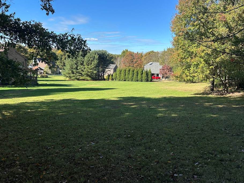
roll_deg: -2.9
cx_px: 116
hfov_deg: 65.3
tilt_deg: -8.0
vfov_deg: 51.3
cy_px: 86
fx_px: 190
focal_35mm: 27
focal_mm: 6.86
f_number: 1.78
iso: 80
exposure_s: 1/2110
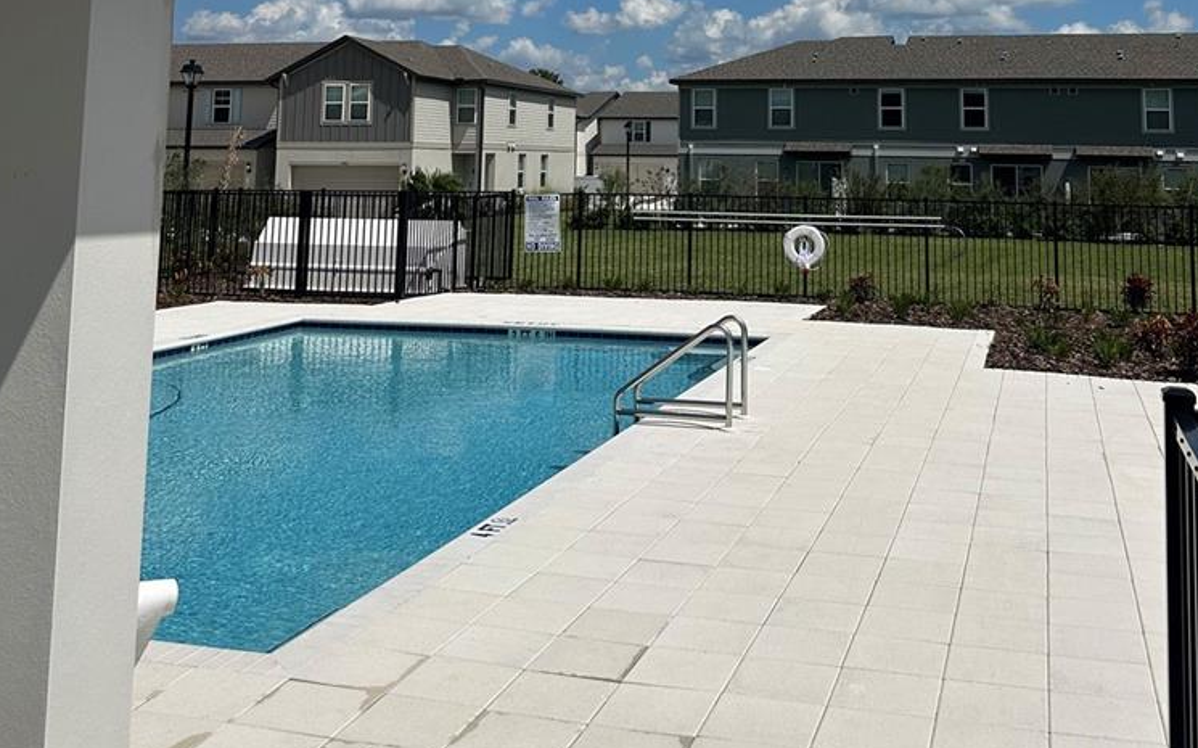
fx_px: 1338
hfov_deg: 48.1
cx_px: 683
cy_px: -2
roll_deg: -2.6
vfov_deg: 29.2
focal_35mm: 41
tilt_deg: +6.7
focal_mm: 6.86
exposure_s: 1/13699
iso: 80
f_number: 1.78
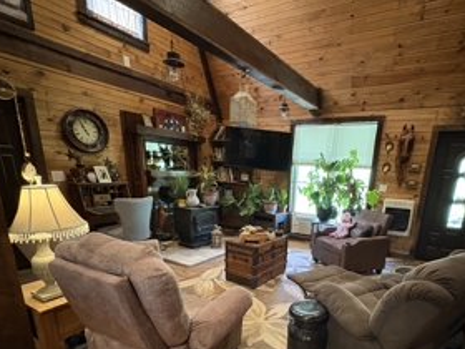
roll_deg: -2.2
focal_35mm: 20
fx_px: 269
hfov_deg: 80.8
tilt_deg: -13.8
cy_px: 246
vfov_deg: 63.4
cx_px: 279
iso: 1000
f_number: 2.2
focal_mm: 2.22
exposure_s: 1/30
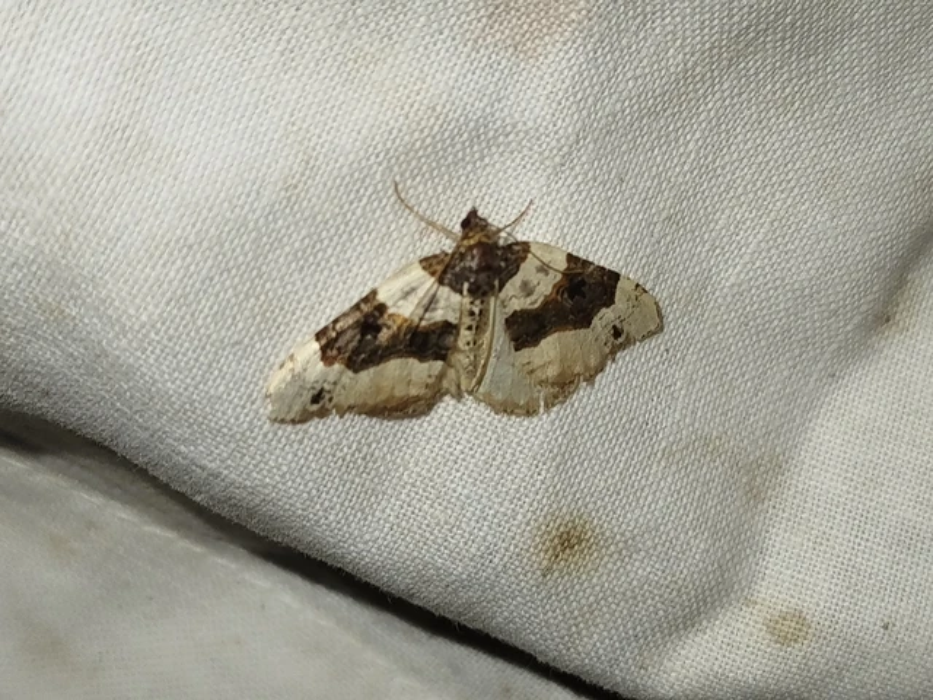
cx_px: 466
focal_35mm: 72
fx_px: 1941
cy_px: 350
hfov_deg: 27.0
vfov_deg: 20.4
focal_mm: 5.31
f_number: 1.7
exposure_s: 1/50
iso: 80
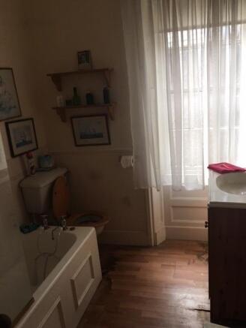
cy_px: 164
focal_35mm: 29
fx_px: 275
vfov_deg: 61.6
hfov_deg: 48.2
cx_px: 123
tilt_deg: -12.8
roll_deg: +5.3
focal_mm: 4.15
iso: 40
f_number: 2.2
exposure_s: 1/33
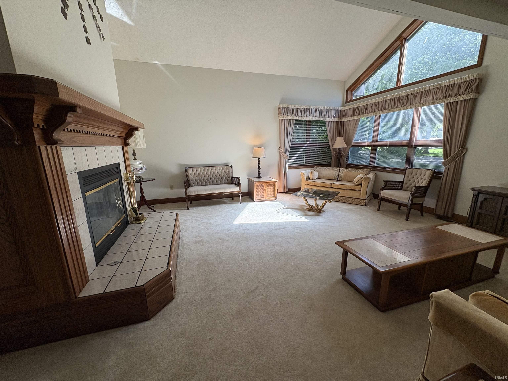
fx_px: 205
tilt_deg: -11.6
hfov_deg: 102.1
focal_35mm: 14
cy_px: 190
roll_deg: +1.3
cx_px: 254
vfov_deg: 85.7
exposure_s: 1/129
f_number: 2.2
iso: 80
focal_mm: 2.22
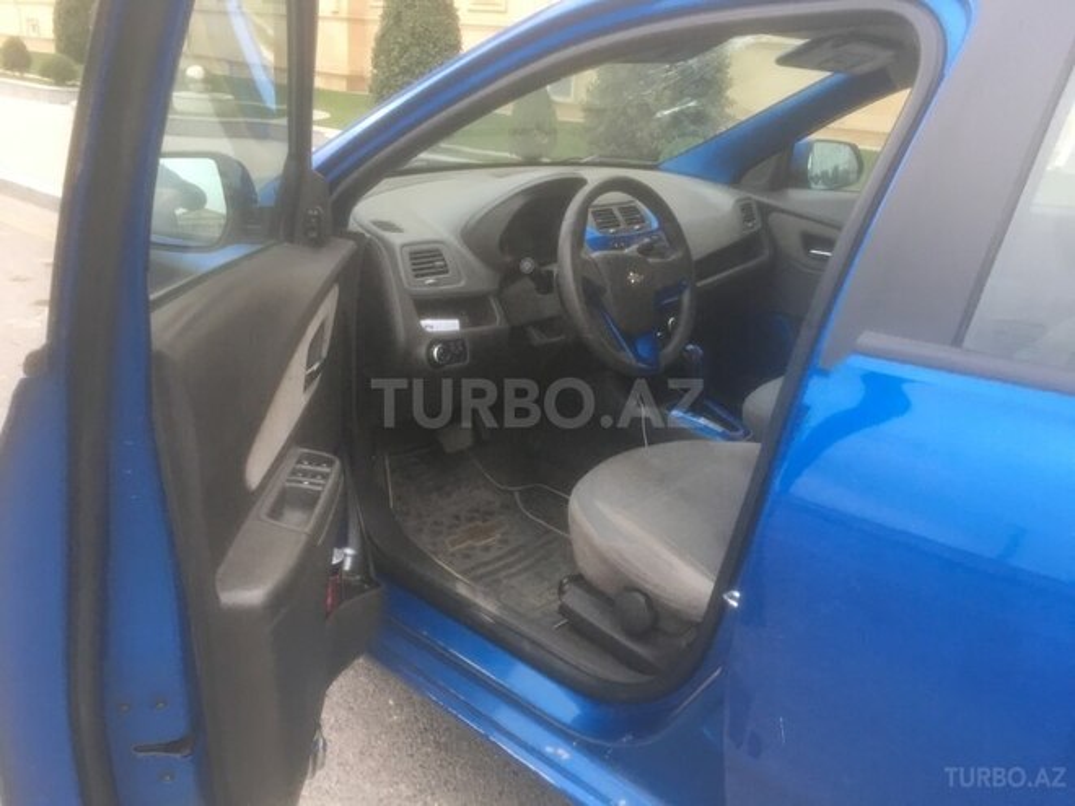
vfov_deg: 48.2
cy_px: 403
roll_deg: -2.9
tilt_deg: -21.5
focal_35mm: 29
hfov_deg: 61.7
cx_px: 538
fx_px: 901
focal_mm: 4.15
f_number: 2.2
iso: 50
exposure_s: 1/33
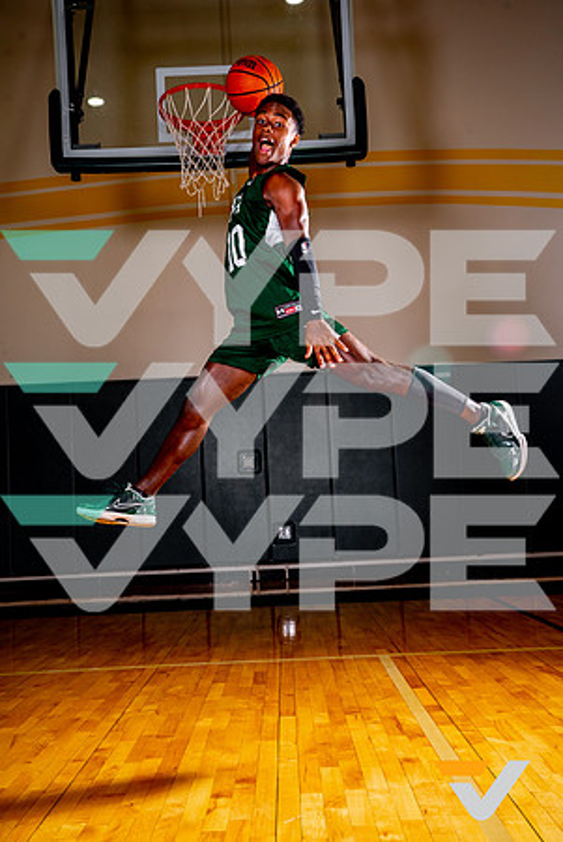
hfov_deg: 35.1
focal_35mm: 38
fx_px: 889
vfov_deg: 50.7
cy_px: 421
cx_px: 282
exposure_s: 1/125
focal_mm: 38
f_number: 8
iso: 100
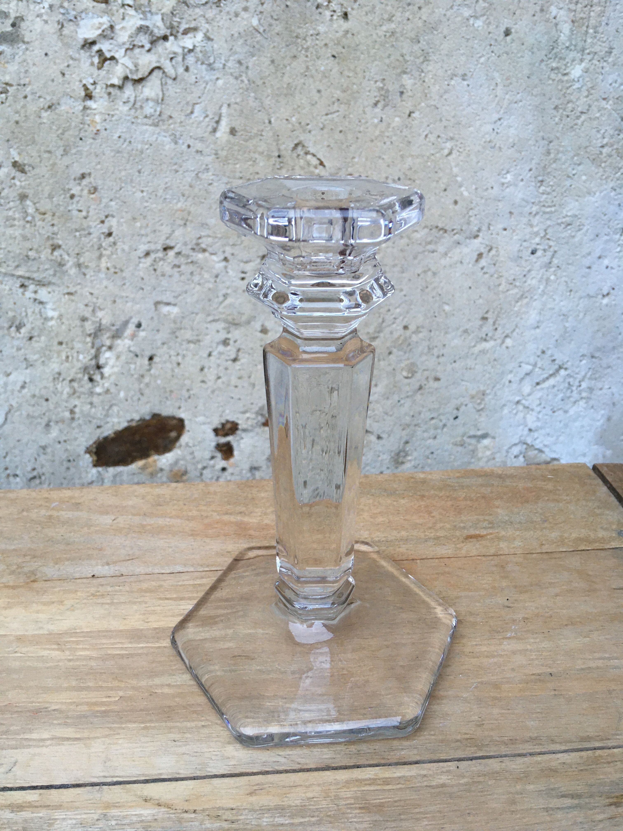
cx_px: 312
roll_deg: -0.4
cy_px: 416
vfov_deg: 61.7
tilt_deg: -26.8
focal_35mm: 29
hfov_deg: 48.2
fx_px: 696
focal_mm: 4.15
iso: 100
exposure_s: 1/33
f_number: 2.2
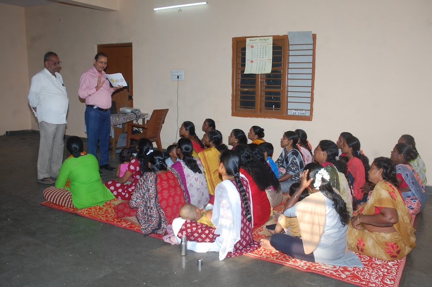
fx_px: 324
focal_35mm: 27
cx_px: 216
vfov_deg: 47.9
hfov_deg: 67.4
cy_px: 144
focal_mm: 18
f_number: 6.3
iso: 400
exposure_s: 1/125
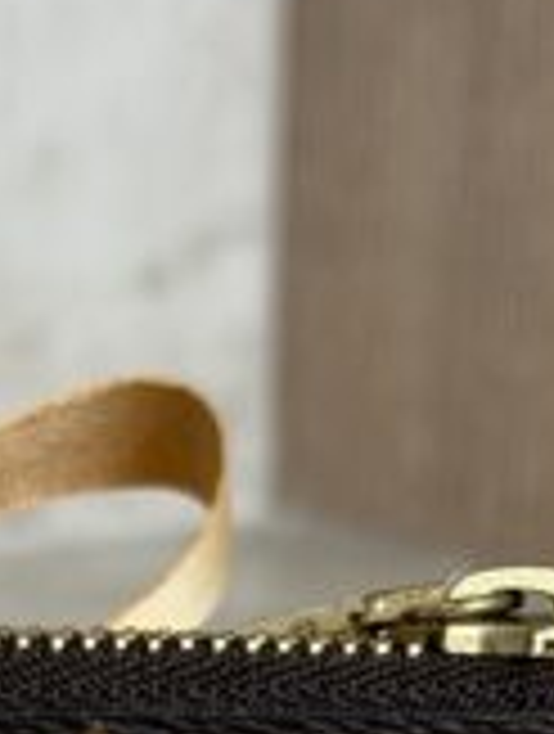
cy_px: 1157
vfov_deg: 8.2
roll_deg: +0.1
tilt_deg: -16.6
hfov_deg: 6.3
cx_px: -270
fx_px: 4995
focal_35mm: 235
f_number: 1.78
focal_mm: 6.76
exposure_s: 1/60
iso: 50
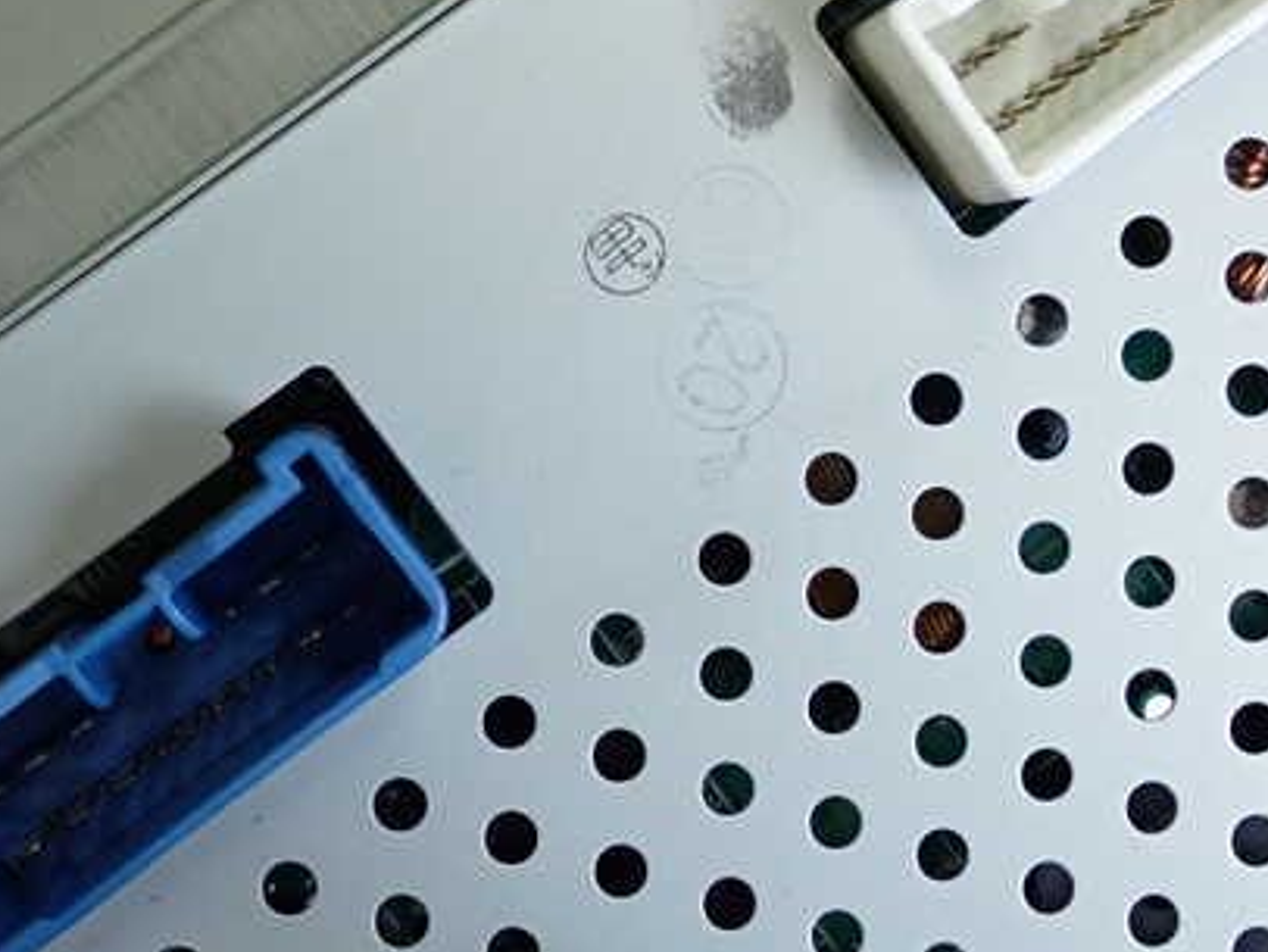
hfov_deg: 29.8
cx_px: 612
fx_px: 2382
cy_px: 359
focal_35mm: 65
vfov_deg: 22.6
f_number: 2.9
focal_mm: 7.84
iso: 500
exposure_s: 1/125
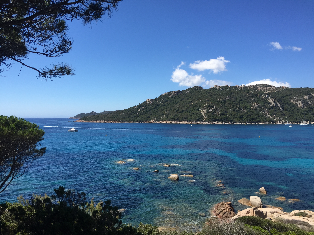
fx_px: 263
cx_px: 157
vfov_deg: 48.2
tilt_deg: +0.8
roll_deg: -0.8
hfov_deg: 61.7
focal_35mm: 29
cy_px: 118
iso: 32
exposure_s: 1/1799
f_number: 2.2
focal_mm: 4.15
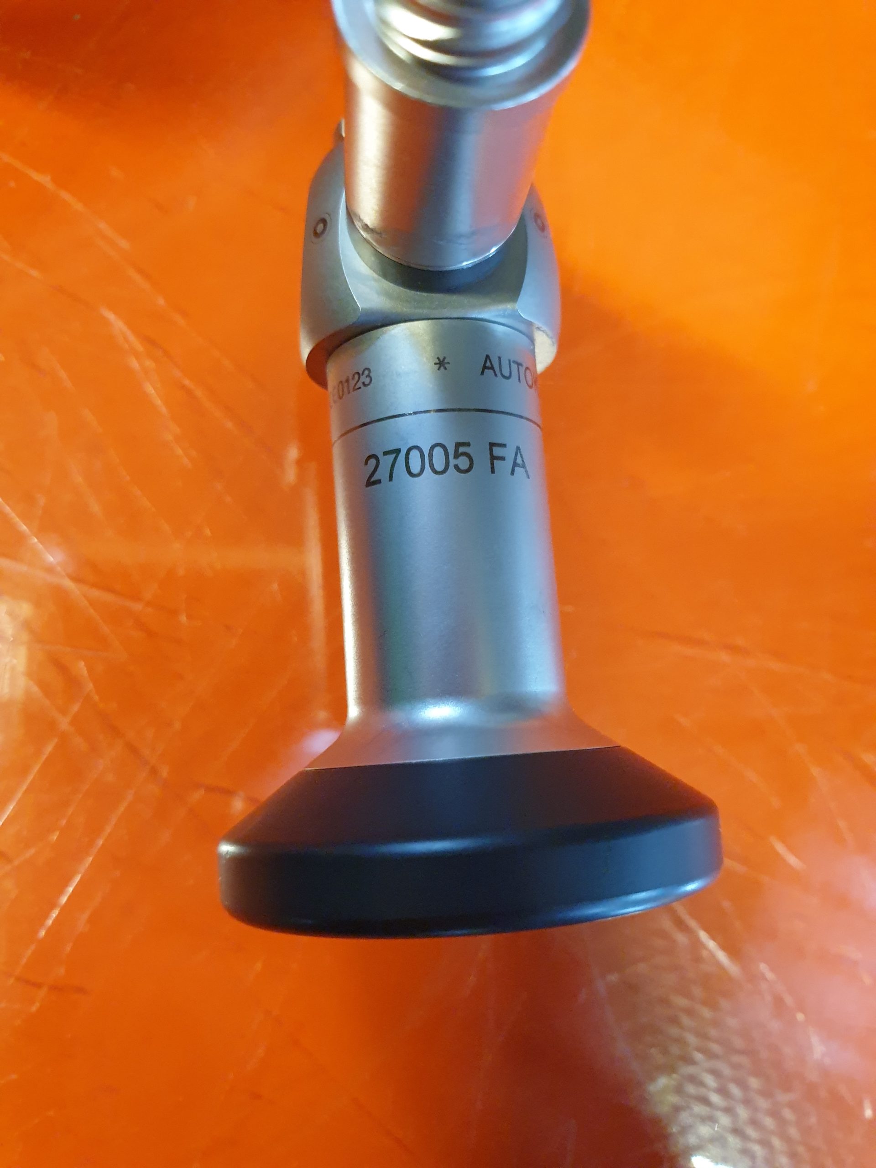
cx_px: 438
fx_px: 877
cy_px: 584
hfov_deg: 53.1
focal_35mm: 26
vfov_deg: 67.3
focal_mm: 4.3
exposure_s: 1/50
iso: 640
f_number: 2.4
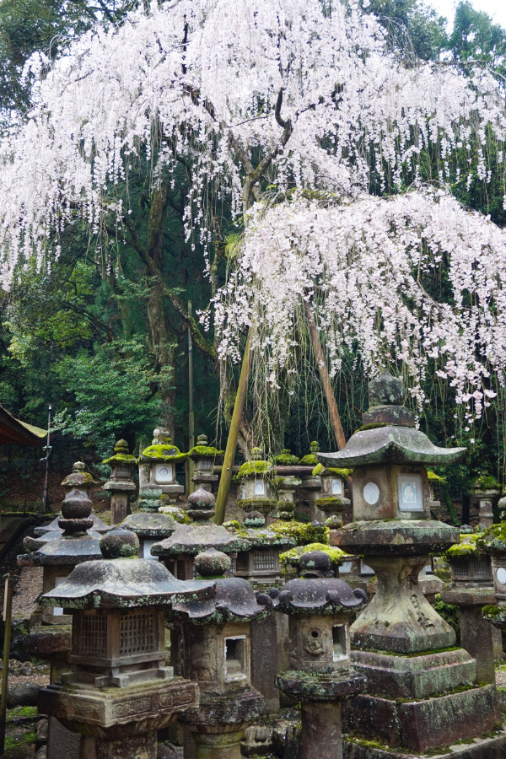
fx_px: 727
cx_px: 253
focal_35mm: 34
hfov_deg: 38.4
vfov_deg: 55.1
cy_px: 380
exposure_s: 1/60
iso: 400
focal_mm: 23
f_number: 4
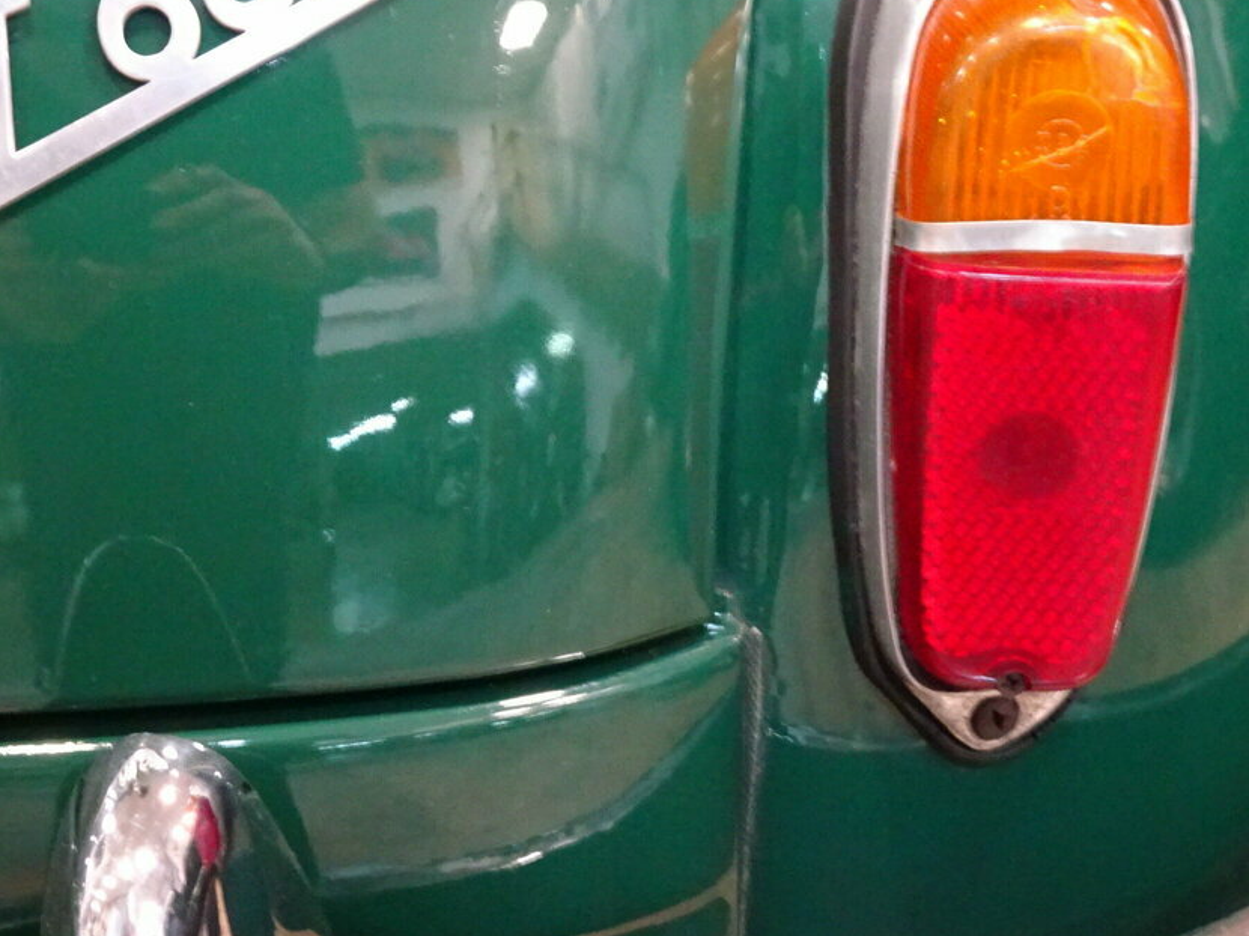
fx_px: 2922
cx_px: 372
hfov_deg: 24.0
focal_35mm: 81
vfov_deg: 18.1
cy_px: 269
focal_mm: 9.52
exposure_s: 1/8
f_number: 4.5
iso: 1000
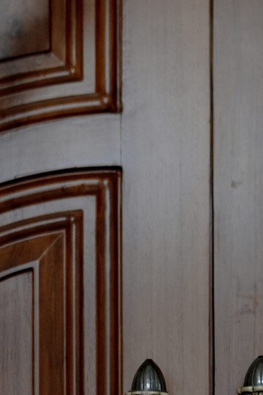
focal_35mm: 107
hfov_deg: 12.7
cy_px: 563
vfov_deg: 17.5
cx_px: 218
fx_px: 1172
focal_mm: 24
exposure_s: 1/200
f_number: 2
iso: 640
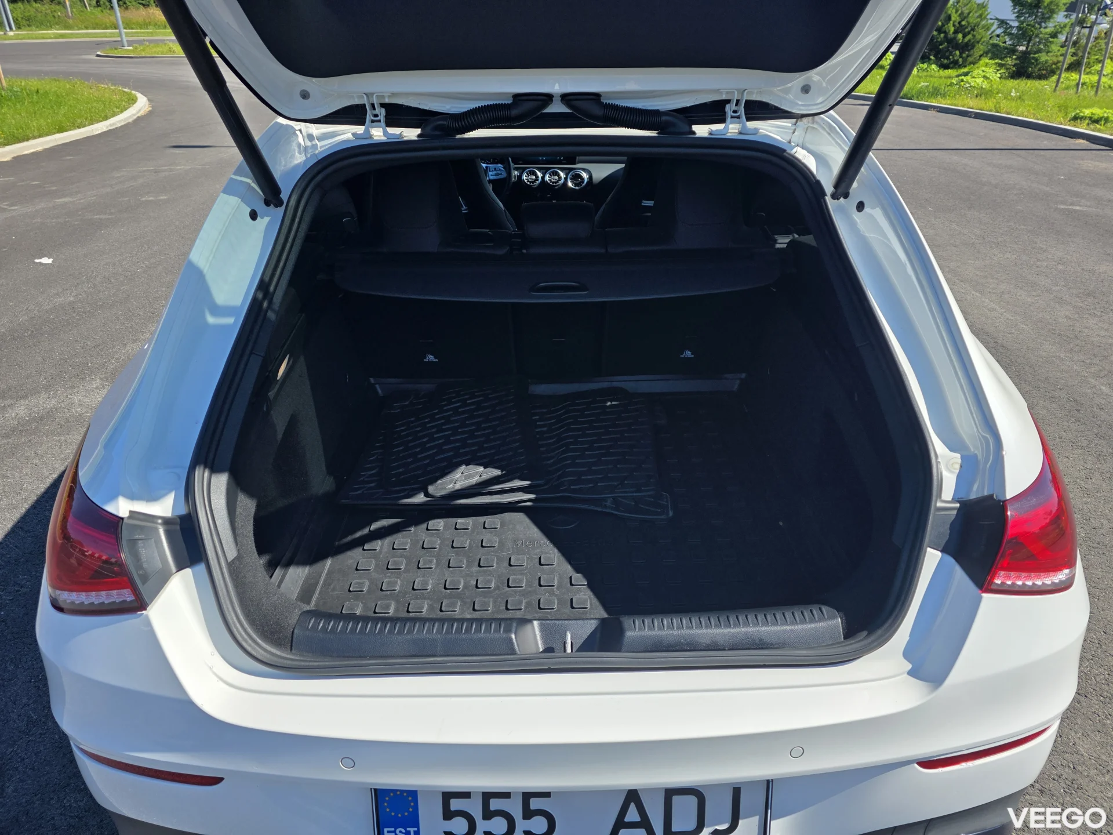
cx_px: 556
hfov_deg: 73.9
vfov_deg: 58.9
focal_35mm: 23
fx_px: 740
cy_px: 418
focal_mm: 6.3
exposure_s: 1/6150
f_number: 1.7
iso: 80
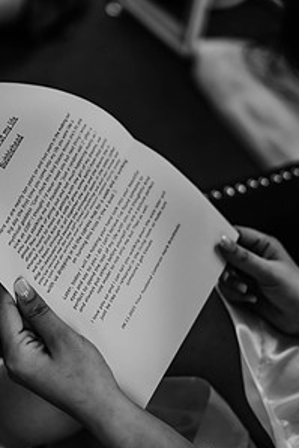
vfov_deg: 29.6
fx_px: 846
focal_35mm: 68
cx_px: 111
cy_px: 213
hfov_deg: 20.0
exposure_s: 1/160
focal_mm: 35
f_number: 1.8
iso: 180
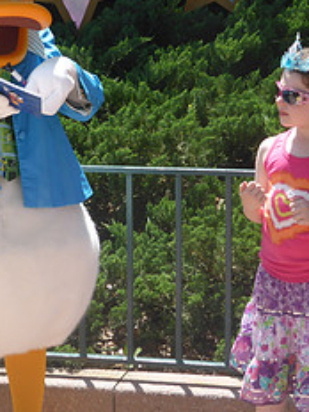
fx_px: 1500
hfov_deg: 11.8
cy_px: 188
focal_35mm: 126
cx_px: 122
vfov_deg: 15.6
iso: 100
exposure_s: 1/320
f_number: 4.8
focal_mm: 11
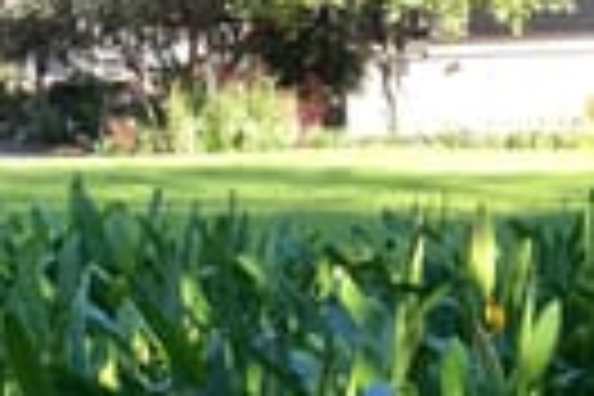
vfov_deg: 8.4
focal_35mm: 164
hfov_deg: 12.0
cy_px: 180
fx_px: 2706
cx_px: -261
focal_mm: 6
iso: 16
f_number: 2.4
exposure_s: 1/60
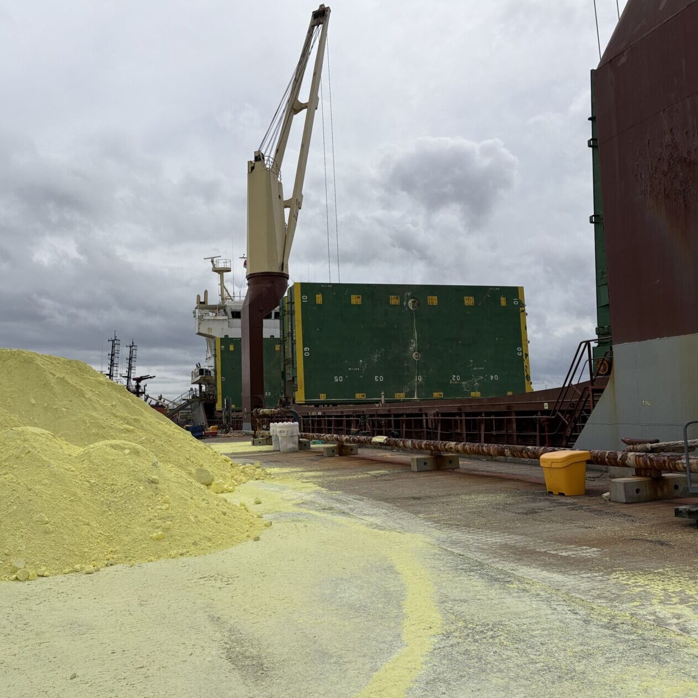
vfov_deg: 52.5
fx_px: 707
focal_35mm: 31
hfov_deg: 52.1
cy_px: 349
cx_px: 268
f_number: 1.6
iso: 50
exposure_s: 1/8850
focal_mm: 5.96
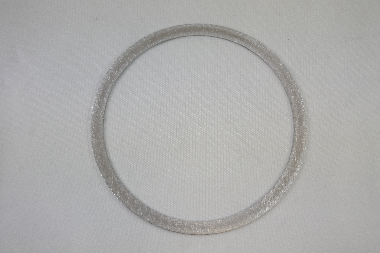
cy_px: 126
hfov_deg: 36.9
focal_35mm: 54
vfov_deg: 25.1
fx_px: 570
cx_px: 190
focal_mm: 20.1
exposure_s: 1/250
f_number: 4.8
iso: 400
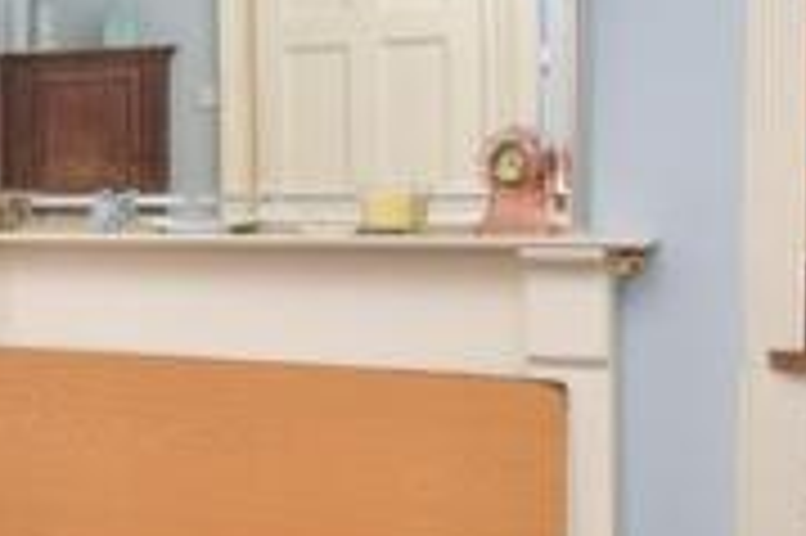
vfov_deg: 24.5
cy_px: 214
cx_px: -257
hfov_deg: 29.0
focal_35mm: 55
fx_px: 1230
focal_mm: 10
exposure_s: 1/160
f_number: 6.3
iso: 400
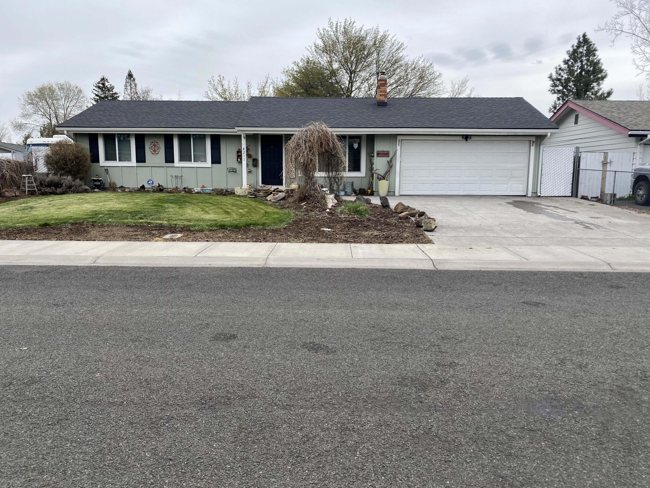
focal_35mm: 26
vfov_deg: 53.1
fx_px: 488
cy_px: 244
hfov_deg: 67.3
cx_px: 325
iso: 32
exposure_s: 1/2463
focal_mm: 4.25
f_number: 1.8
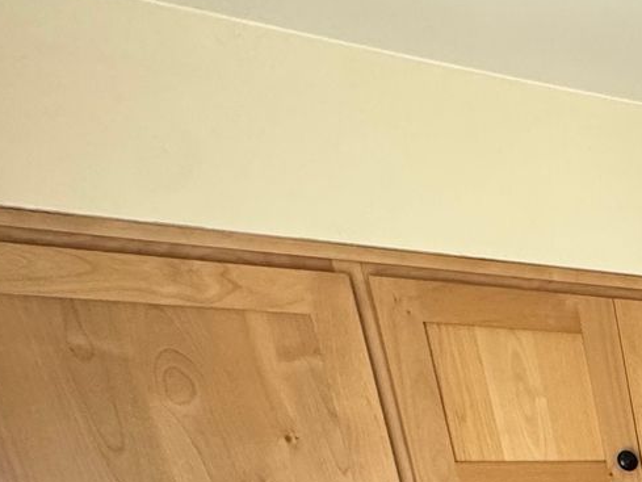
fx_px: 1020
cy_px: 826
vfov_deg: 20.4
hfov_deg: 22.6
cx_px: 1116
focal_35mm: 55
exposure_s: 1/99
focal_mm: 2.22
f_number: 2.2
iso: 200
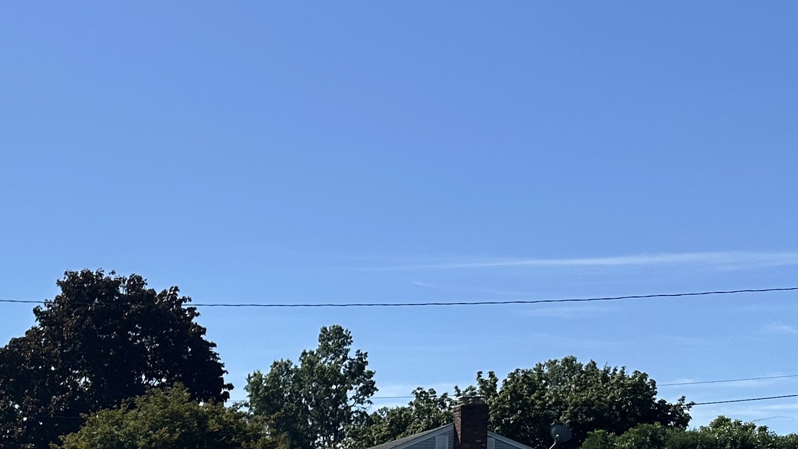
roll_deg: +0.4
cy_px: 704
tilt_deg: -4.5
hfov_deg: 29.5
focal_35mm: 63
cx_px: -113
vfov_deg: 17.0
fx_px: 1333
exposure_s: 1/5848
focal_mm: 6.86
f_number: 1.78
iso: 80
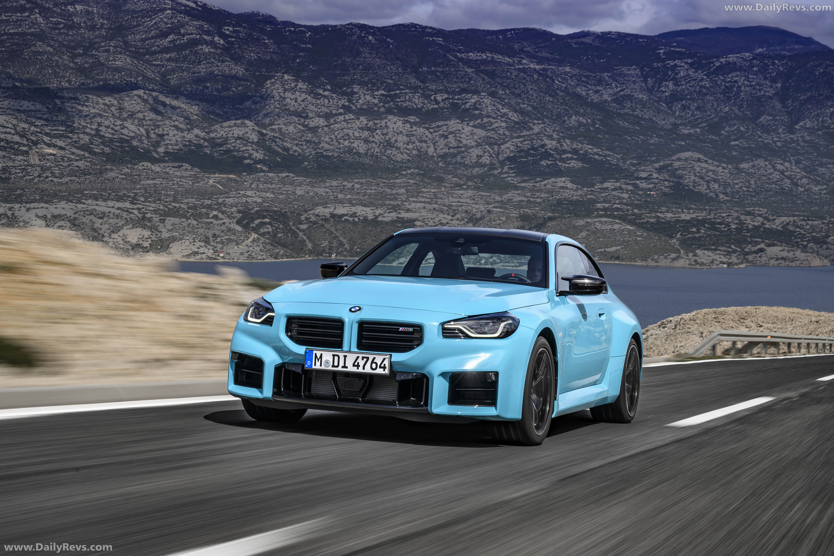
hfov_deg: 33.4
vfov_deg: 22.6
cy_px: 278
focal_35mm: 60
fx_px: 1390
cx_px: 417
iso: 32
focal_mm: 60
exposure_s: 1/15
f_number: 13
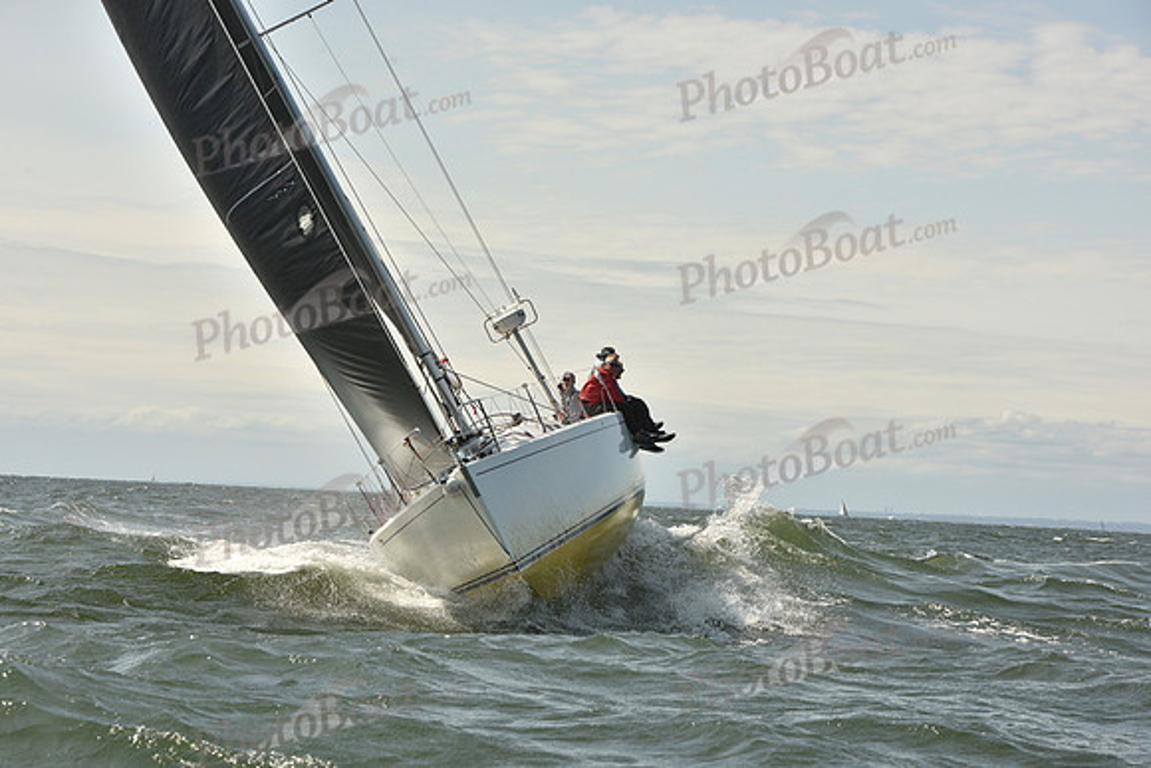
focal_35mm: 100
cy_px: 384
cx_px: 576
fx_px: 3198
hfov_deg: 20.4
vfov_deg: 13.7
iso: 250
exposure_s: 1/800
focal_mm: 100
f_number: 10
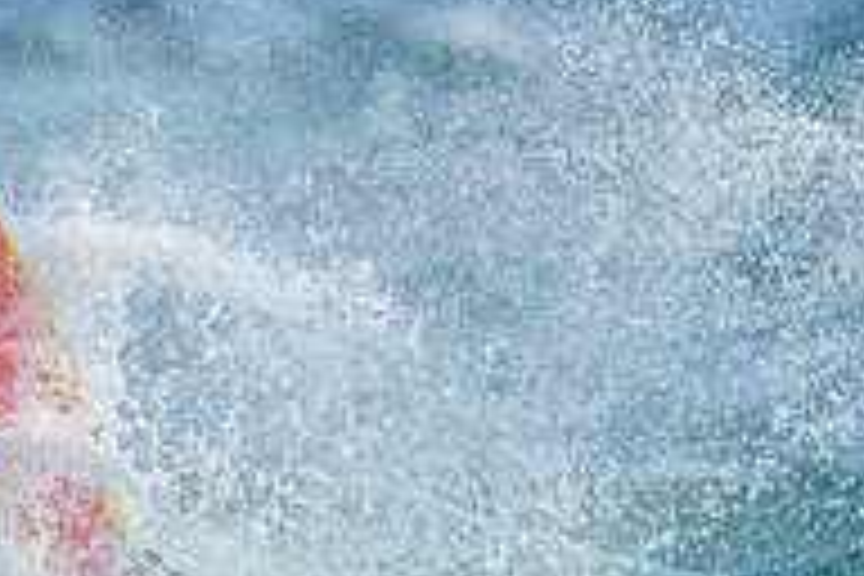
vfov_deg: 0.6
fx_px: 57907
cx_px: -189
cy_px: 695
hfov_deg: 0.9
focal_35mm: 2413
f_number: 6.3
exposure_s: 1/2000
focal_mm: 800
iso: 180
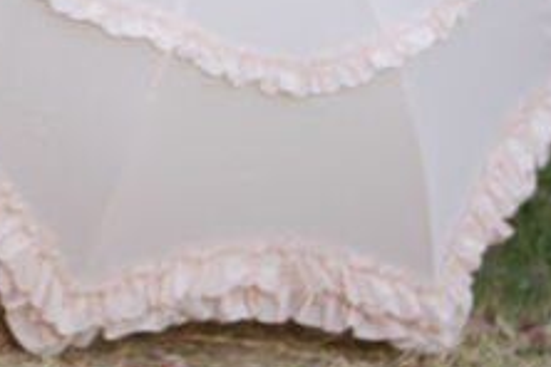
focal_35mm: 237
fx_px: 3627
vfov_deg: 5.7
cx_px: -601
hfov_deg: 8.2
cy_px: -156
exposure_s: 1/2500
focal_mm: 50
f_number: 1.4
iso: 100
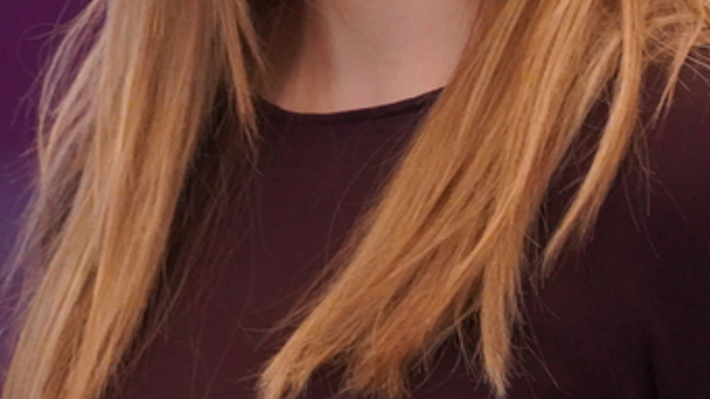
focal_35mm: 566
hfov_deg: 3.8
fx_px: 10651
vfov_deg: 2.1
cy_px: -208
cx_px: 378
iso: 12800
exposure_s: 1/160
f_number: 5.6
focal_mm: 171
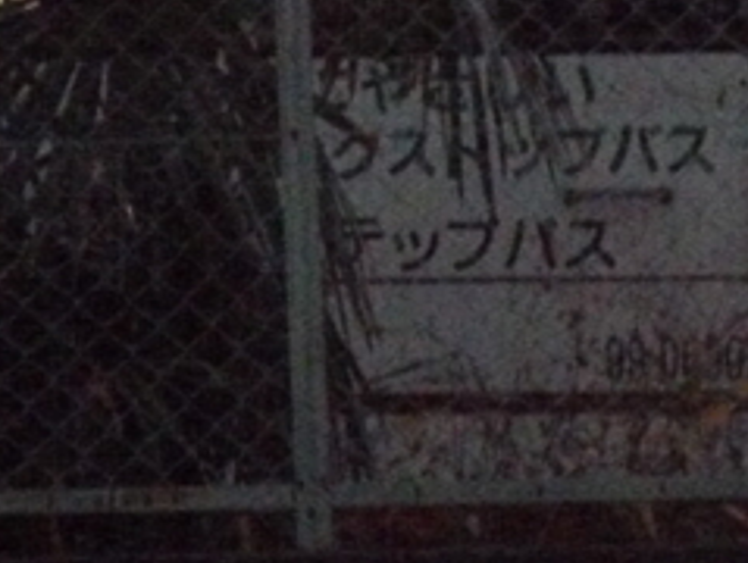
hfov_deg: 4.6
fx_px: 9371
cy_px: 122
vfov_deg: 3.4
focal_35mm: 433
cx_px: 573
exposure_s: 1/13
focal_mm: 24.1
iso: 1250
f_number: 3.3
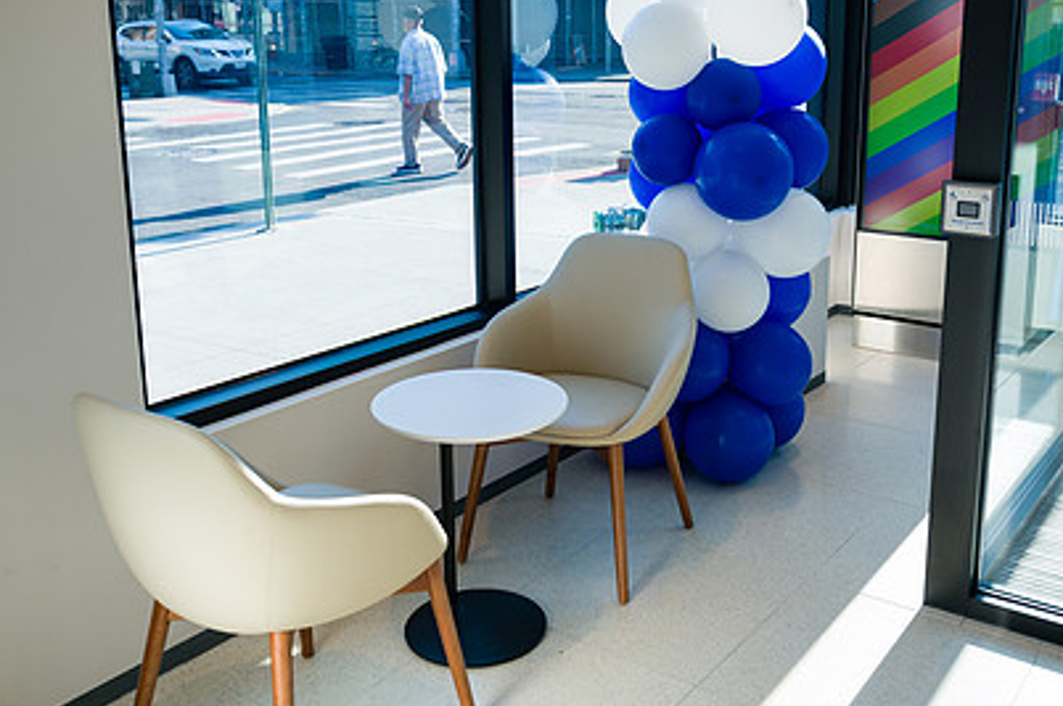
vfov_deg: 34.8
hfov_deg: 50.6
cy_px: 264
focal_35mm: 38
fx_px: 1121
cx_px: 603
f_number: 3.2
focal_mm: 25.5
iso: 200
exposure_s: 1/320
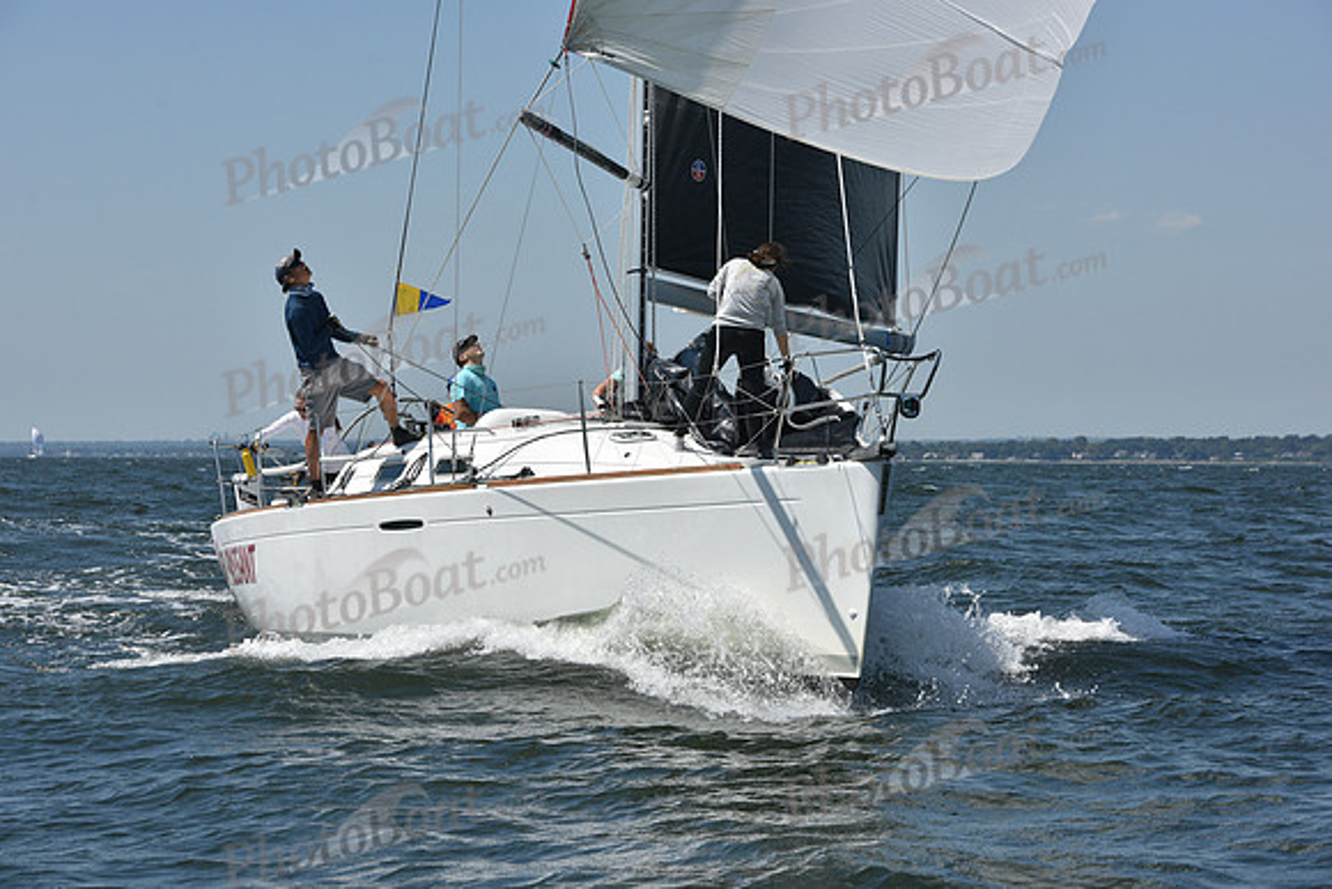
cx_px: 666
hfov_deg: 20.4
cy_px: 444
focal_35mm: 100
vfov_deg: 13.7
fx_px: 3701
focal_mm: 100
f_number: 10
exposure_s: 1/1250
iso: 250
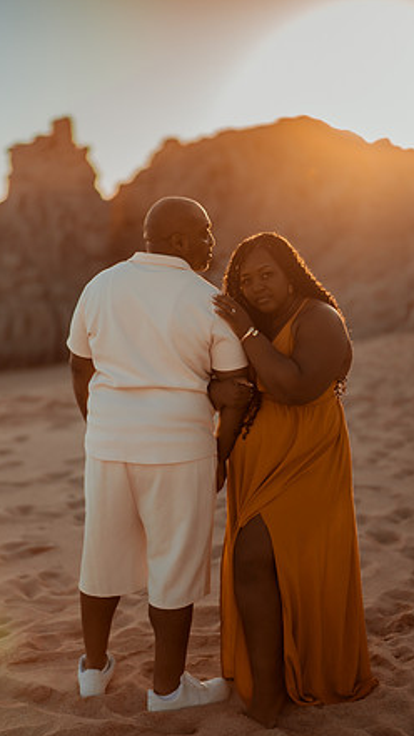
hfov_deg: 19.4
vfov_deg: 33.8
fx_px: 1210
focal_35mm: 62
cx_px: 177
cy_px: 369
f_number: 1.4
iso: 100
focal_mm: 58
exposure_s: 1/4000
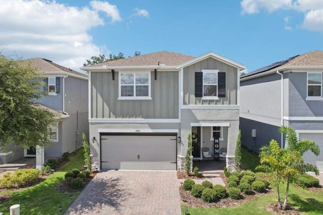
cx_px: 162
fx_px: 215
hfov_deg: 73.7
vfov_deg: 53.1
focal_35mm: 24
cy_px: 100
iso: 110
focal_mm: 8.38
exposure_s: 1/1600
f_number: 2.8
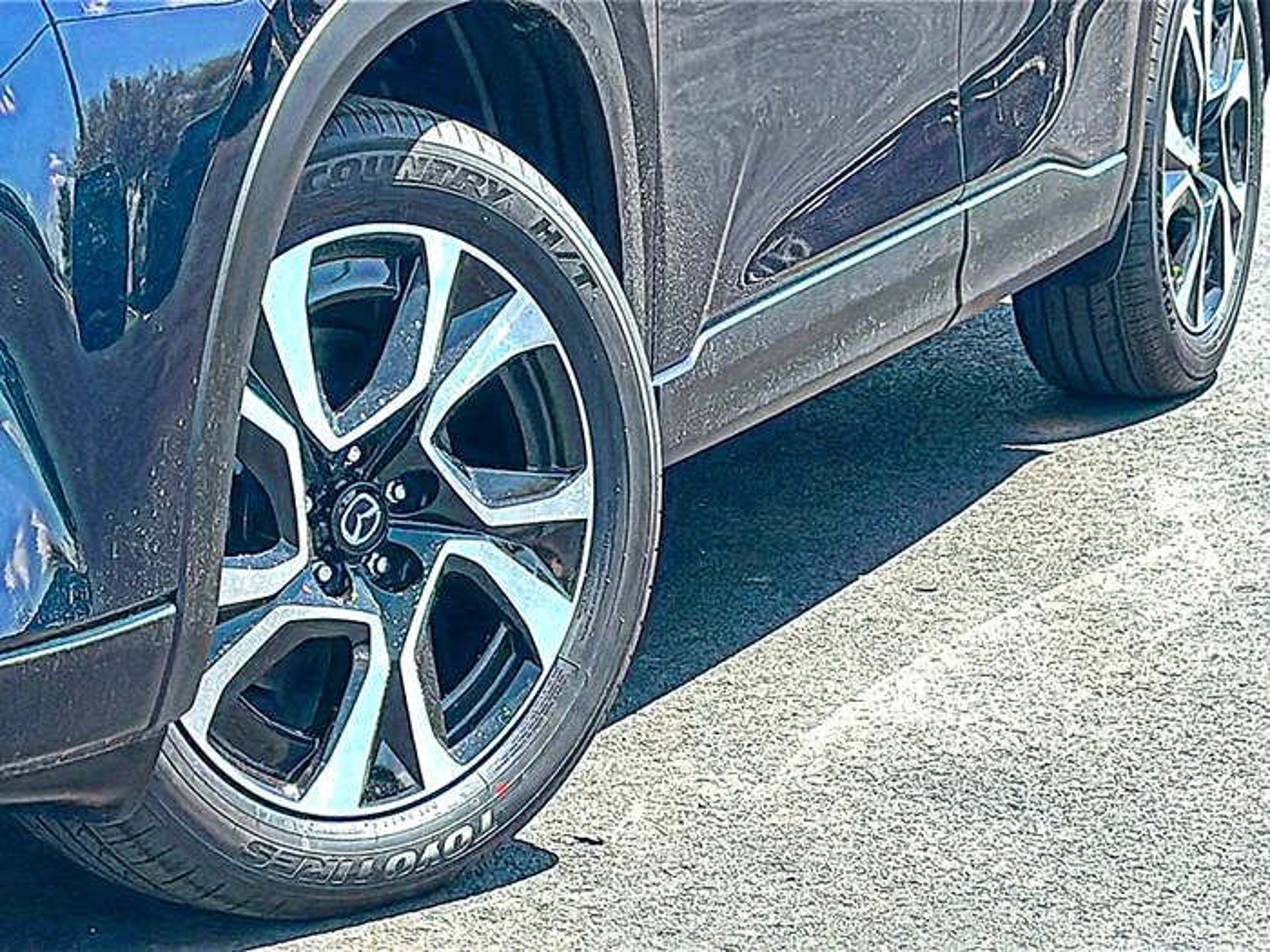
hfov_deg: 19.6
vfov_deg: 14.8
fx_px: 3669
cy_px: 476
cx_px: 635
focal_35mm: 100
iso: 100
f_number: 1.78
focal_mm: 6.86
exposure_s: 1/1757
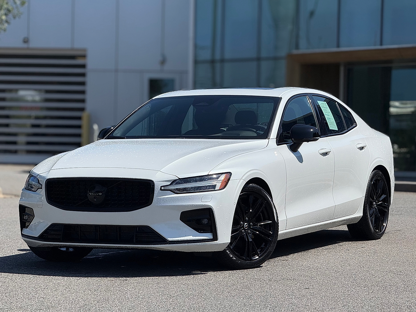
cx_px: 208
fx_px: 1442
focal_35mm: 120
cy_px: 156
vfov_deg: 12.3
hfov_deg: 16.4
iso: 50
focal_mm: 15.66
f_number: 2.8
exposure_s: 1/3344
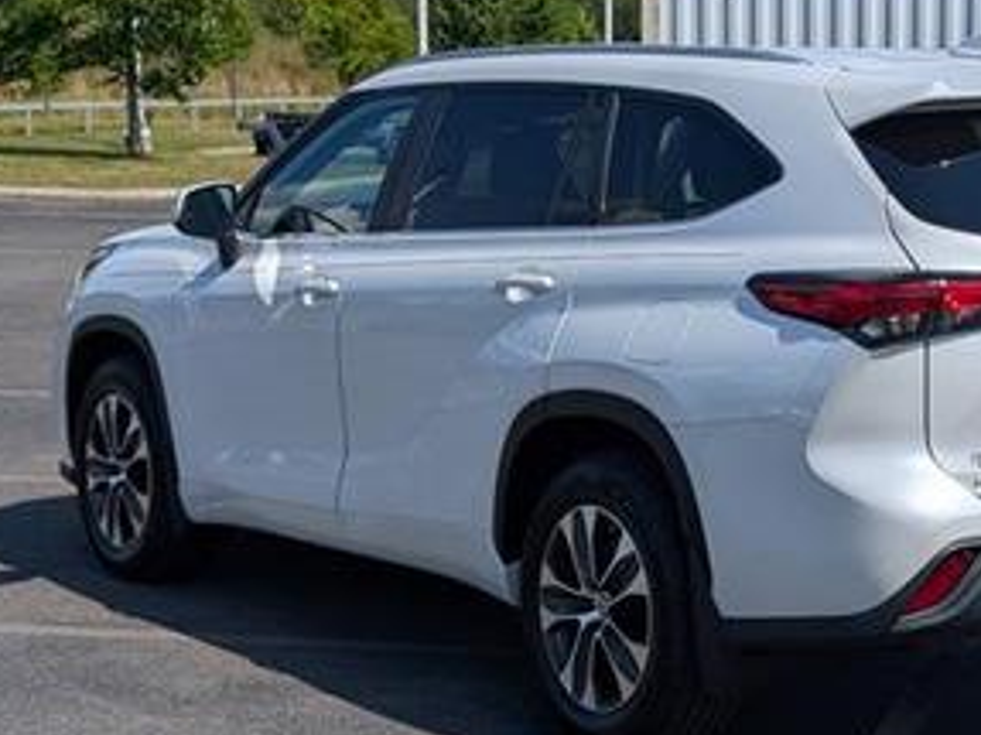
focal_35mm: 86
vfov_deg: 17.2
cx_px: 728
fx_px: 2436
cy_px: 376
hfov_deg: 22.6
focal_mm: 6.9
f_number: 1.68
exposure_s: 1/3333
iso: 20
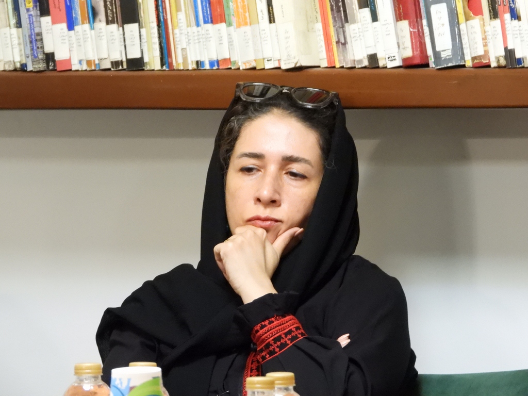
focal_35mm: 467
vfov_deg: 3.2
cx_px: 264
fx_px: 7123
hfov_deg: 4.2
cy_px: 198
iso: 1600
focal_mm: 83.9
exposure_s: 1/10
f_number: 5
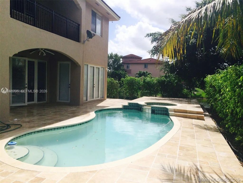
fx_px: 211
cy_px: 92
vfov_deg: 46.8
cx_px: 122
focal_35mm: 30
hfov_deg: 60.0
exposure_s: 1/4115
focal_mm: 4.12
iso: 50
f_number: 2.2
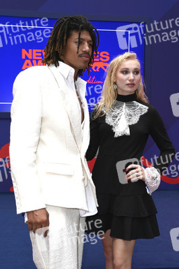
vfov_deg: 46.4
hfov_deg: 31.8
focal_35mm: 42
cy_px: 134
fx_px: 314
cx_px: 90
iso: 1000
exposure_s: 1/100
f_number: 5.6
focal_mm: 42
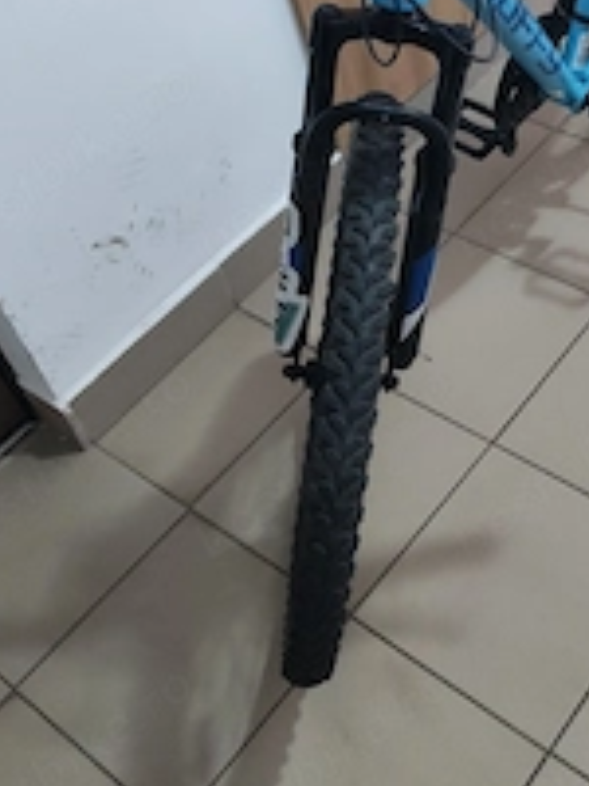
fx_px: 1225
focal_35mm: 54
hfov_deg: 26.5
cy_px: 232
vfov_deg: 35.0
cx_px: 475
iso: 2000
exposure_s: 1/33
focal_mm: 6.12
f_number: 1.9
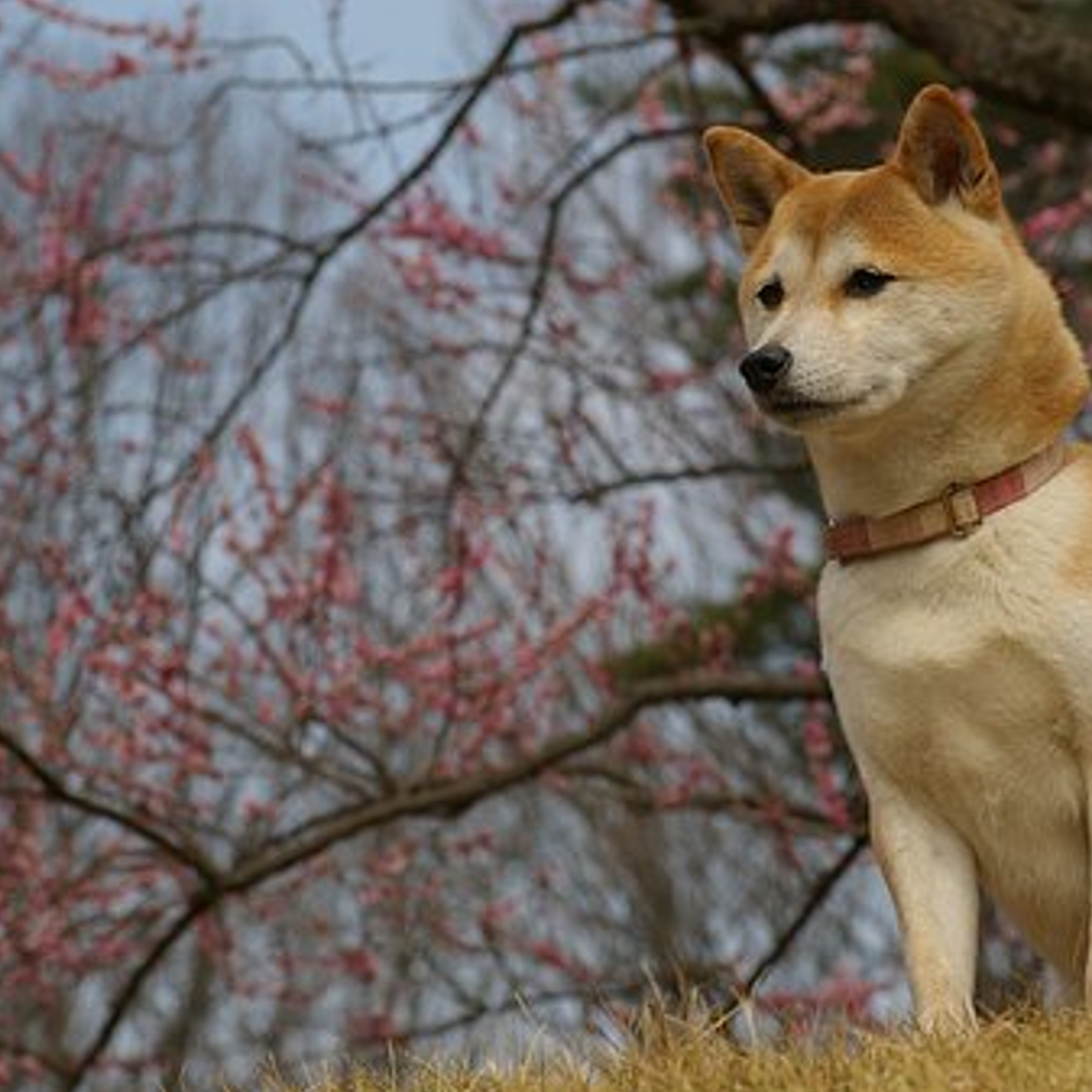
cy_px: 548
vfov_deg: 10.0
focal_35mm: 174
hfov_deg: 10.0
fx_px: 6210
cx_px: 742
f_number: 6.7
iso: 200
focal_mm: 90
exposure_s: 1/350
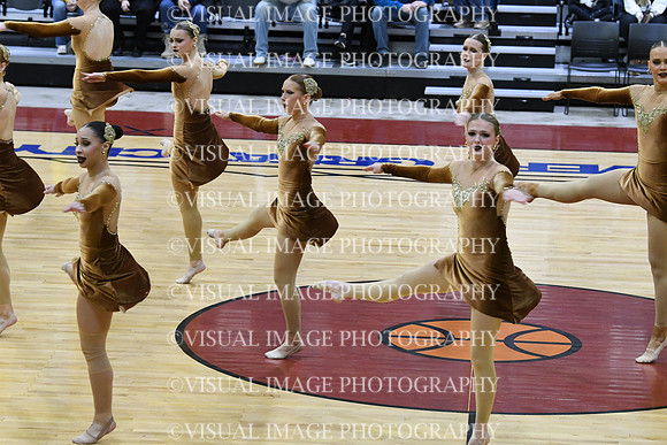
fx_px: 2835
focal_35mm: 153
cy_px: 222
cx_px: 334
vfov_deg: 9.0
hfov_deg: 13.4
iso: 5000
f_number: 4
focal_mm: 102
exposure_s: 1/400
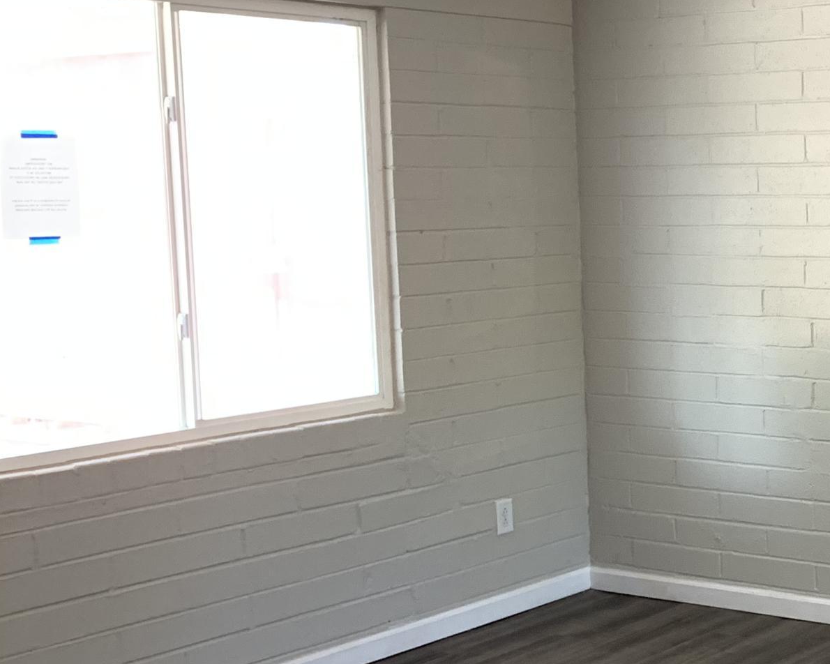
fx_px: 1572
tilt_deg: -4.6
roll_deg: +0.0
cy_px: 334
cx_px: 952
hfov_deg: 26.8
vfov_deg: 23.8
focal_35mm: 64
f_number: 1.8
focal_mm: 4.25
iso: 160
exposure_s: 1/60
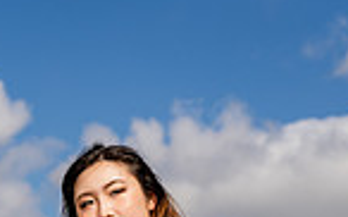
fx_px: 1545
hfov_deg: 12.8
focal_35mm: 163
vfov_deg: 7.5
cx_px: 74
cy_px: 501
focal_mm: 52
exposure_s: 1/1250
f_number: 4
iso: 100
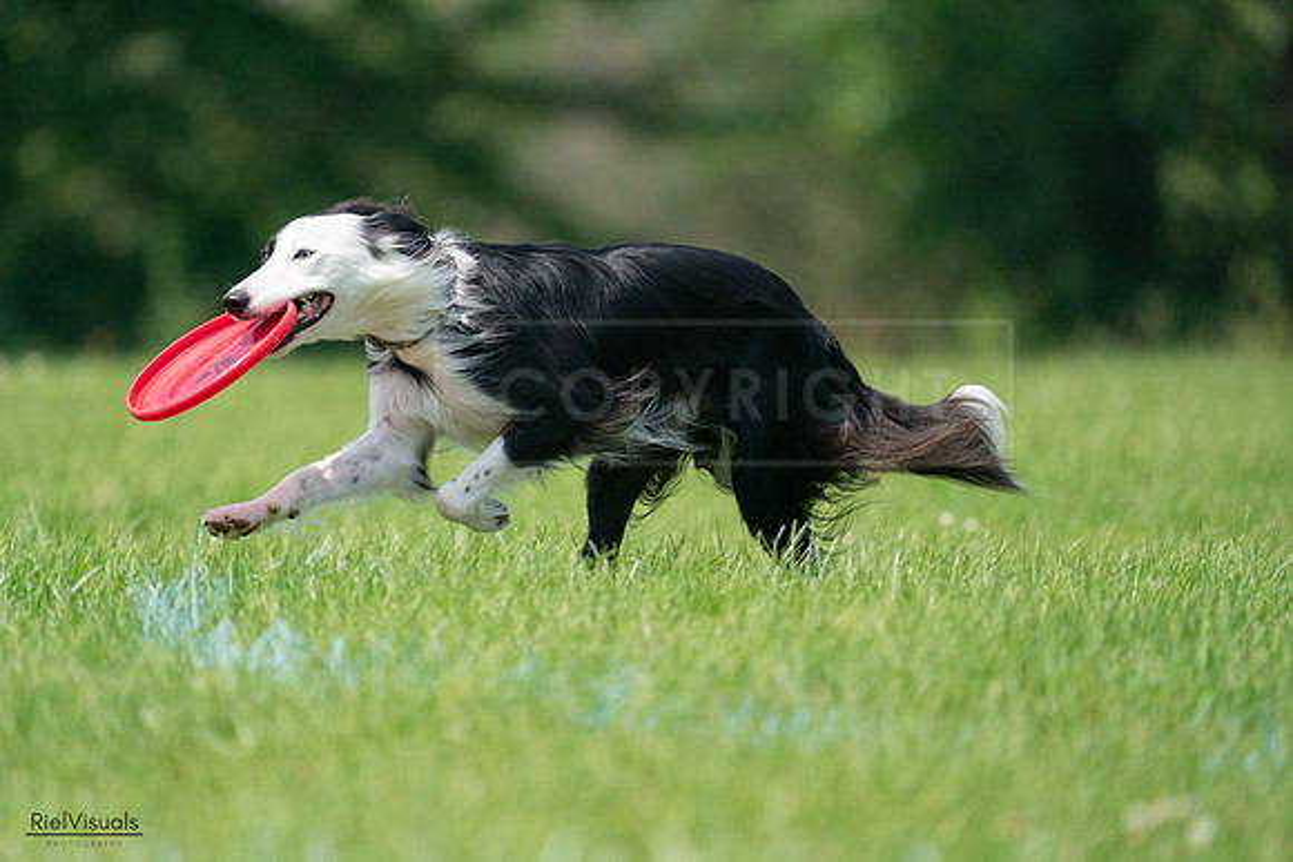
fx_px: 21554
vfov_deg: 2.3
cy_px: 431
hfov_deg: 3.4
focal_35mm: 600
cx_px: 646
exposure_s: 1/4000
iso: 1250
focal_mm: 600
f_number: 6.3
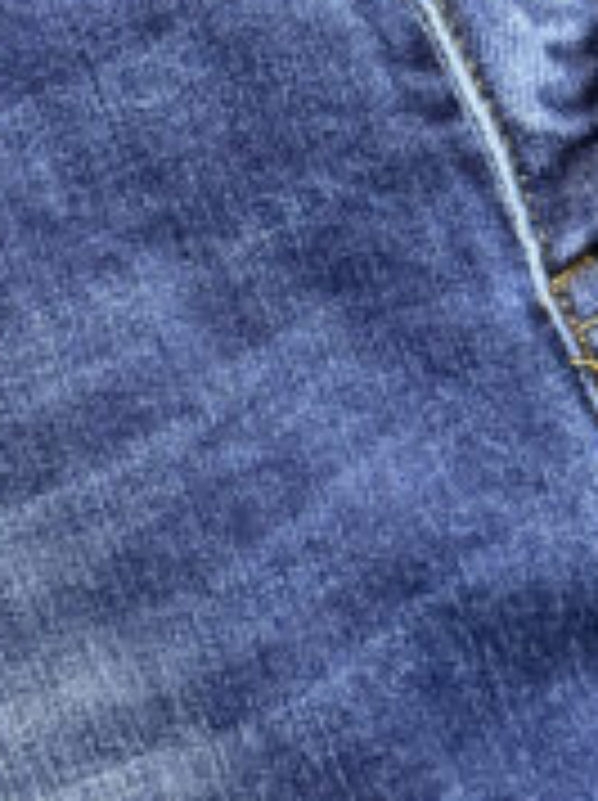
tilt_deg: -8.7
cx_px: -189
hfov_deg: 13.2
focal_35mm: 108
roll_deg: +29.9
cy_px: 112
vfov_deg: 18.0
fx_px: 2494
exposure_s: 1/40
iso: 640
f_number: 1.78
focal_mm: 6.76
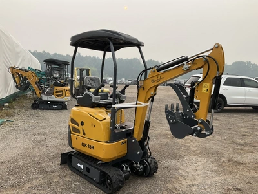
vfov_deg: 48.2
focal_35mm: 29
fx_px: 216
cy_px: 97
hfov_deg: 61.7
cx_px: 129
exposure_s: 1/327
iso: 25
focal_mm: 3
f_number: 1.8
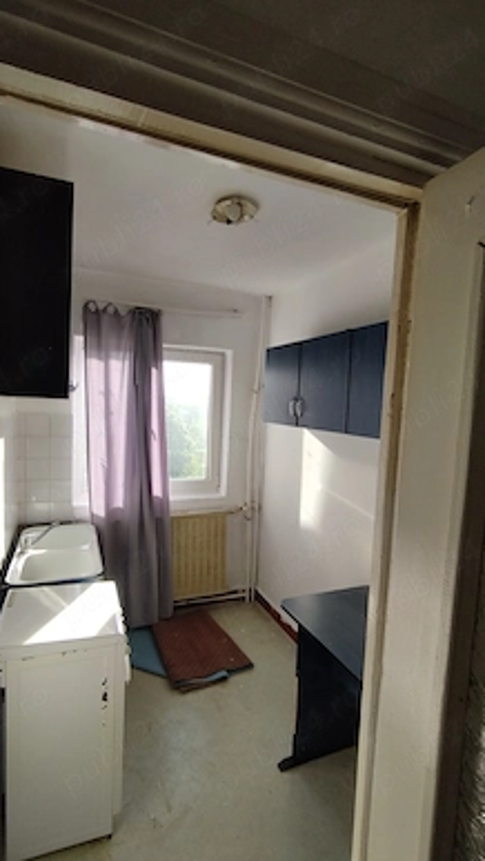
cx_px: 211
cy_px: 436
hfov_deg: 60.9
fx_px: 411
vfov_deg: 92.6
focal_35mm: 18
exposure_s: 1/245
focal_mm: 1.65
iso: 50
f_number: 2.2
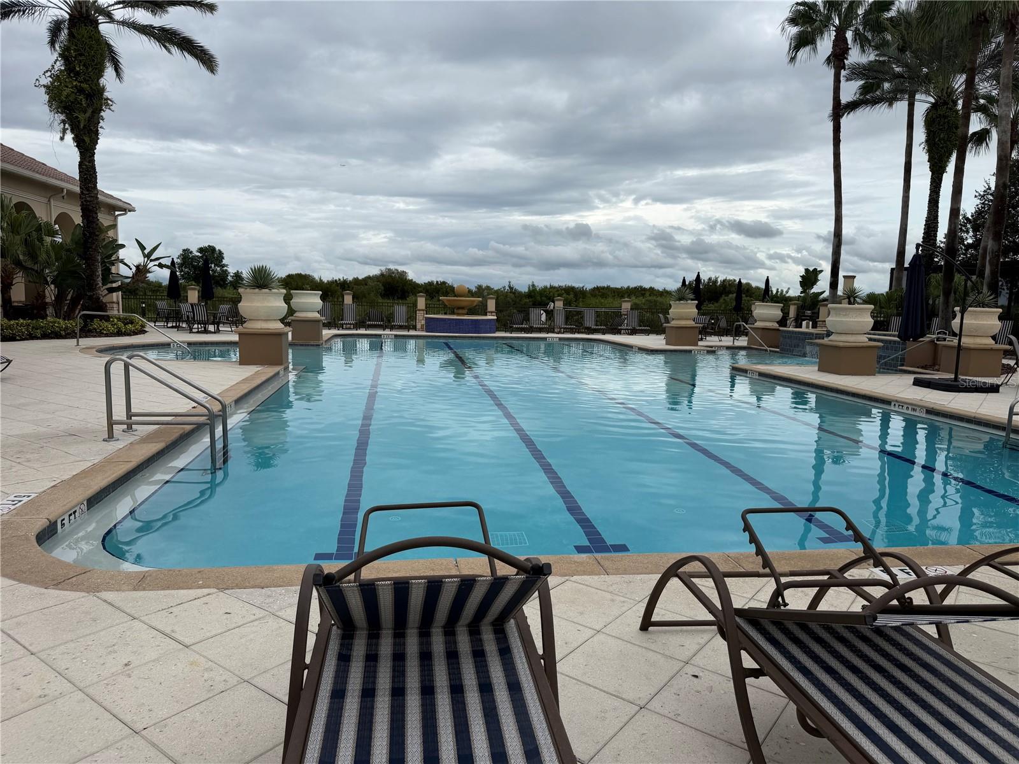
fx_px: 706
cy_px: 382
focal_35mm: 24
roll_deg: -0.7
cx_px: 510
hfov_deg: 71.6
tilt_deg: -6.5
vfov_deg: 56.8
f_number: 1.78
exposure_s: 1/6173
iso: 80
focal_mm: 6.76
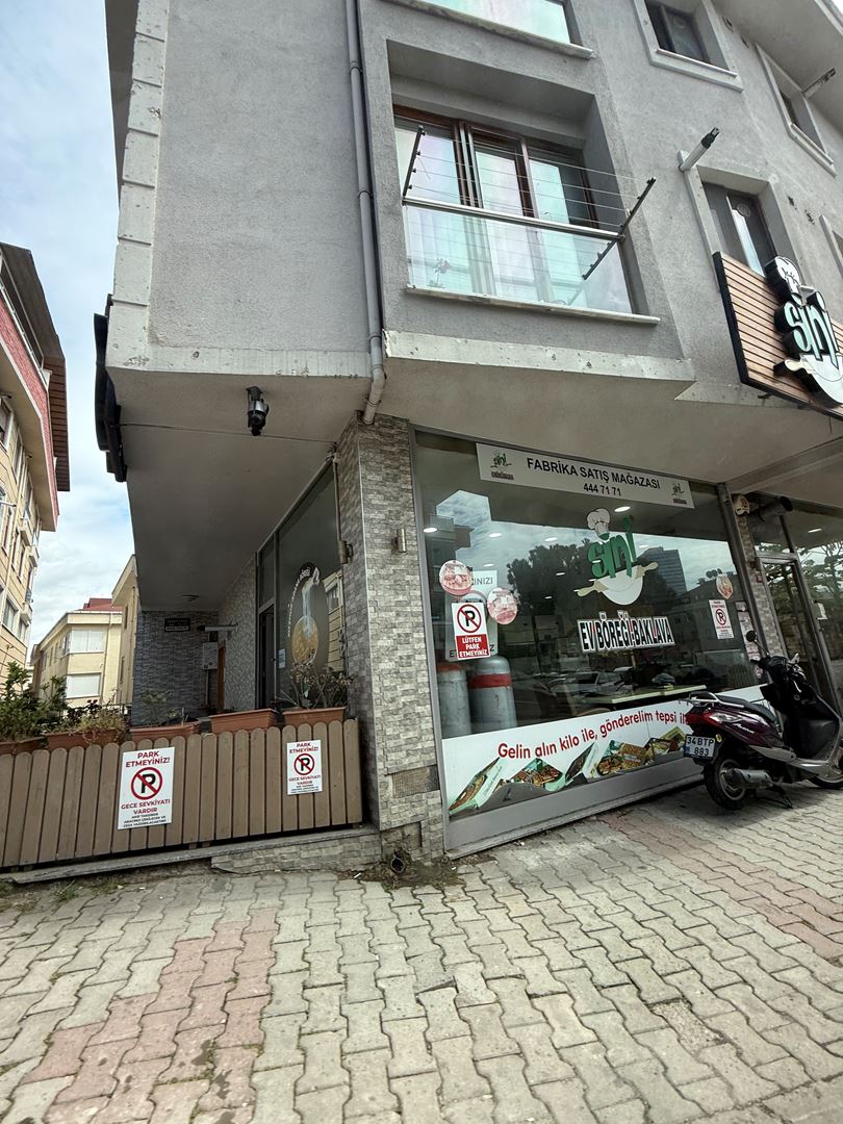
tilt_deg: +13.1
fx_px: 455
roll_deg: +0.8
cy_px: 562
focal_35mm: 14
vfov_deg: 102.1
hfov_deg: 85.7
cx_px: 422
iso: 50
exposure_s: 1/157
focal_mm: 2.22
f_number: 2.2
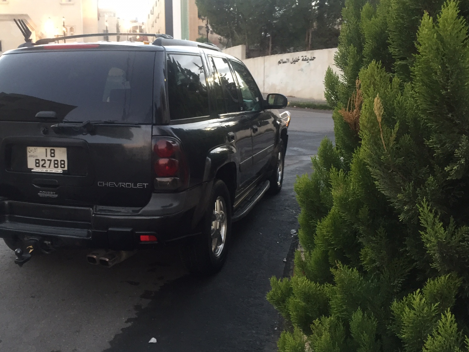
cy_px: 185
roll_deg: +0.4
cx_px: 176
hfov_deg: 49.6
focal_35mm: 37
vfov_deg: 38.7
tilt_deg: -9.1
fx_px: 501
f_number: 2.2
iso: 125
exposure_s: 1/33
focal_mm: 4.15
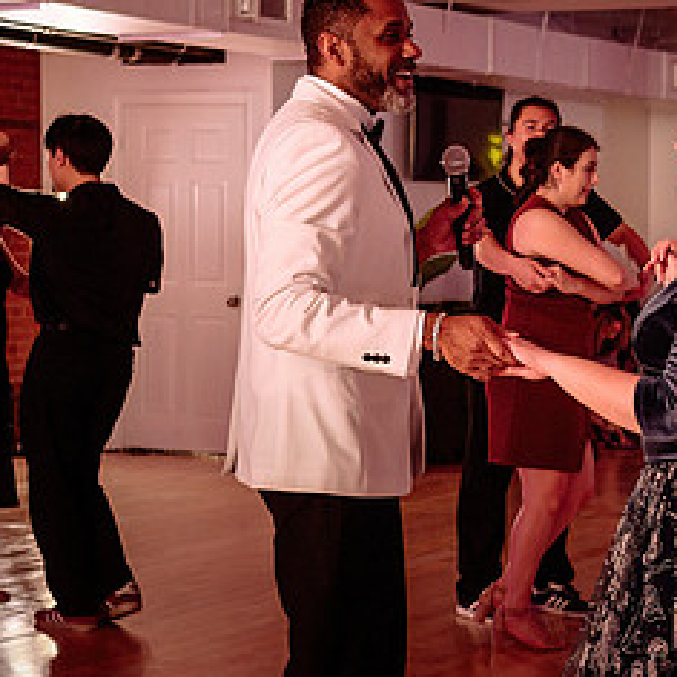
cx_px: 599
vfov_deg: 18.3
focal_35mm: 95
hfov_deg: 18.0
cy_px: 378
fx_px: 2102
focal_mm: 34
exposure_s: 1/125
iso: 500
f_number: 3.2
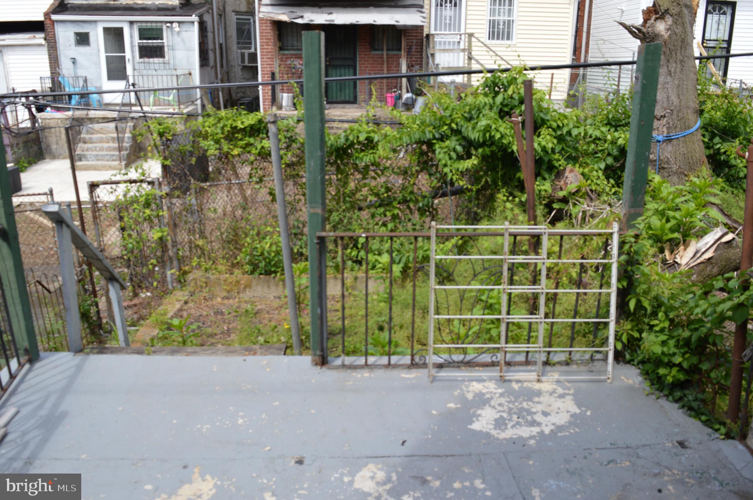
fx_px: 564
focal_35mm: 27
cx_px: 376
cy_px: 250
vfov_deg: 47.8
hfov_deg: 67.4
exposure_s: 1/160
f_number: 6.3
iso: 100
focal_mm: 18
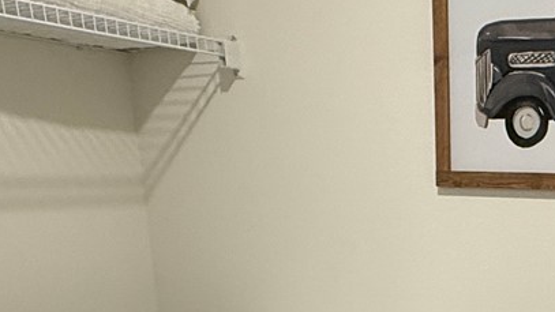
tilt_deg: -19.9
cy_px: 520
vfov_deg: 17.2
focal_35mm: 60
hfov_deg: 32.9
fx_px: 883
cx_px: 509
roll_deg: -0.3
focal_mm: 2.22
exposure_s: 1/120
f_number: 2.2
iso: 250
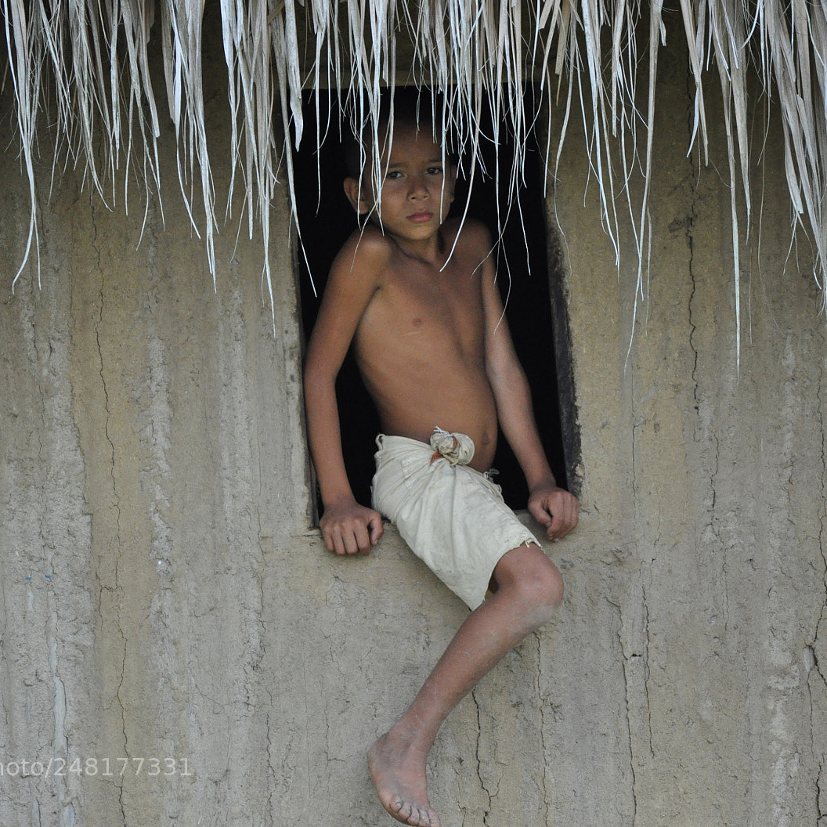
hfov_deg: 9.1
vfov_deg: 9.1
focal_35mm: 193
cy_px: 412
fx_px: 5217
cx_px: 409
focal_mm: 100
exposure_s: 1/2500
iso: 1600
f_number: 5
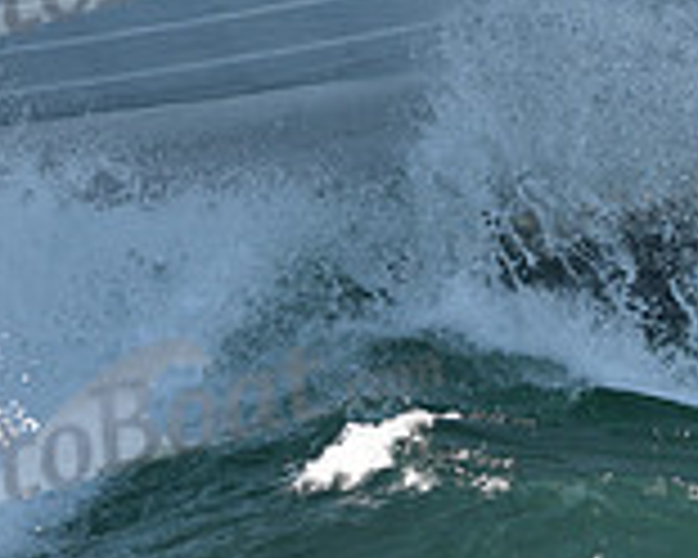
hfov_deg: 5.6
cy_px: 137
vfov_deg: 4.5
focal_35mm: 345
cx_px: 680
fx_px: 7127
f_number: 2.8
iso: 200
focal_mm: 98
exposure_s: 1/1000
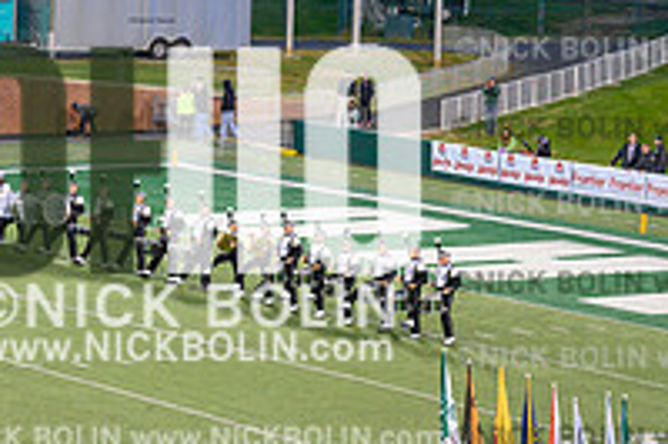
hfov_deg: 11.8
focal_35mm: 174
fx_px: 3226
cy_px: 205
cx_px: 184
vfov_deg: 7.9
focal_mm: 60
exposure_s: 1/250
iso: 2000
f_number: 4
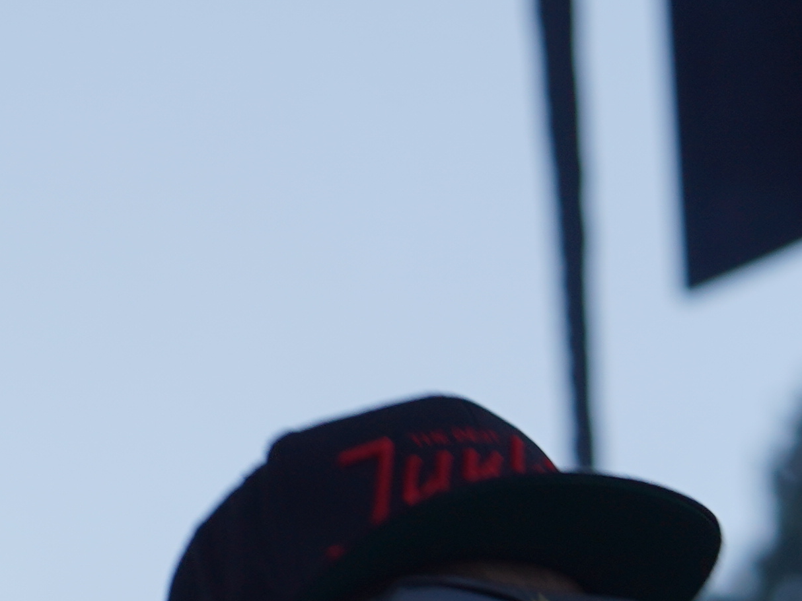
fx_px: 11559
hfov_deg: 4.0
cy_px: 1092
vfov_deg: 3.0
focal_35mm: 499
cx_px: 571
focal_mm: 105
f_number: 5
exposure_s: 1/250
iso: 100
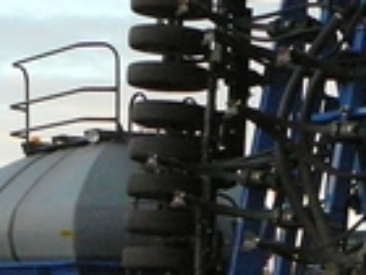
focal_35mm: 136
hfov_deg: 13.6
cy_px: 244
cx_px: 549
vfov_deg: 10.8
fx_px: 1438
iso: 400
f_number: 2.8
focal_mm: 5.2
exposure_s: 1/500
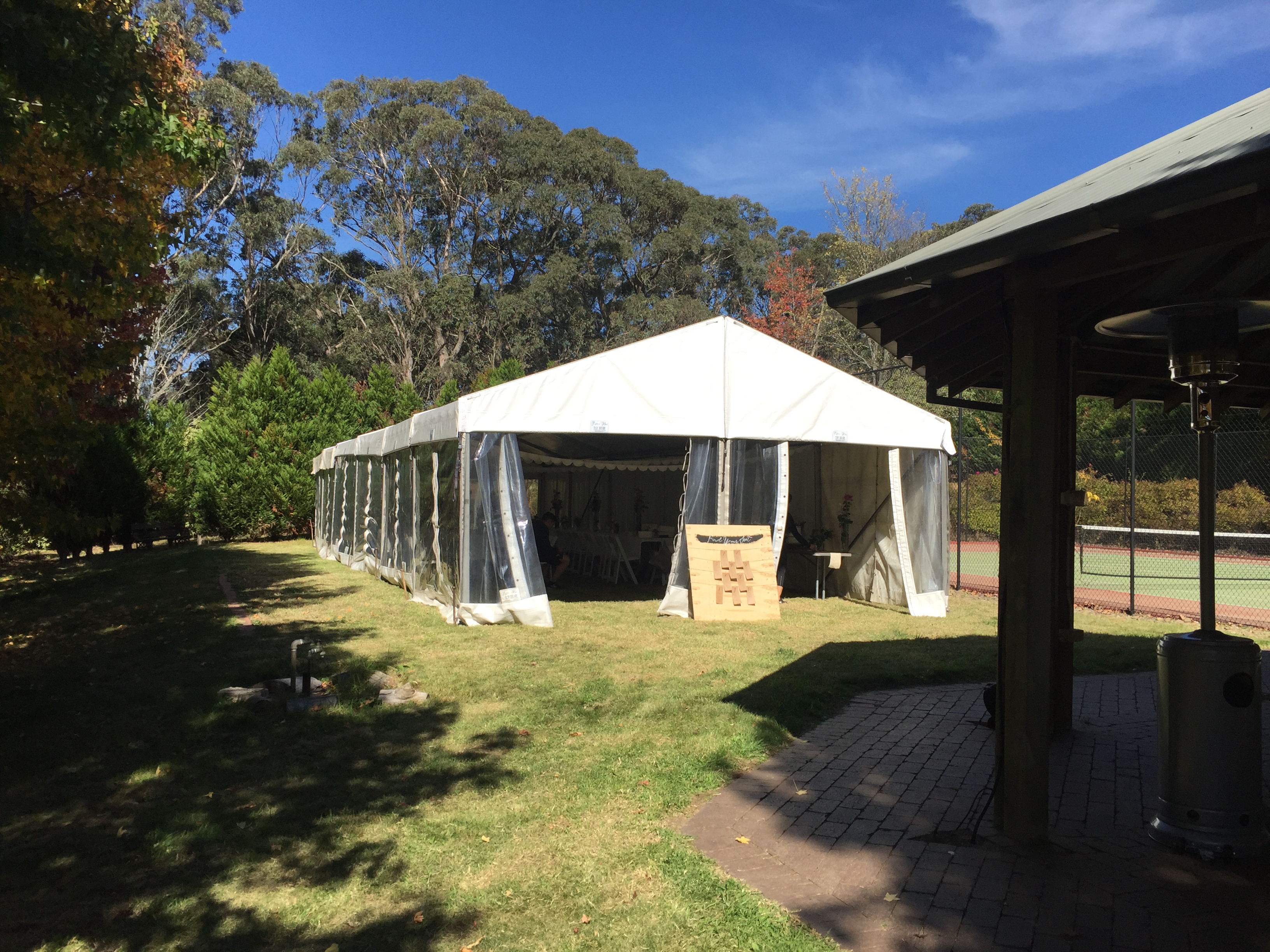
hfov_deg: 61.7
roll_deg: -2.8
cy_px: 476
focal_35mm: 29
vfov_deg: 48.2
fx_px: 1064
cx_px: 635
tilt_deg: +0.9
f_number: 2.2
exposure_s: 1/2083
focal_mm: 4.15
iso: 32
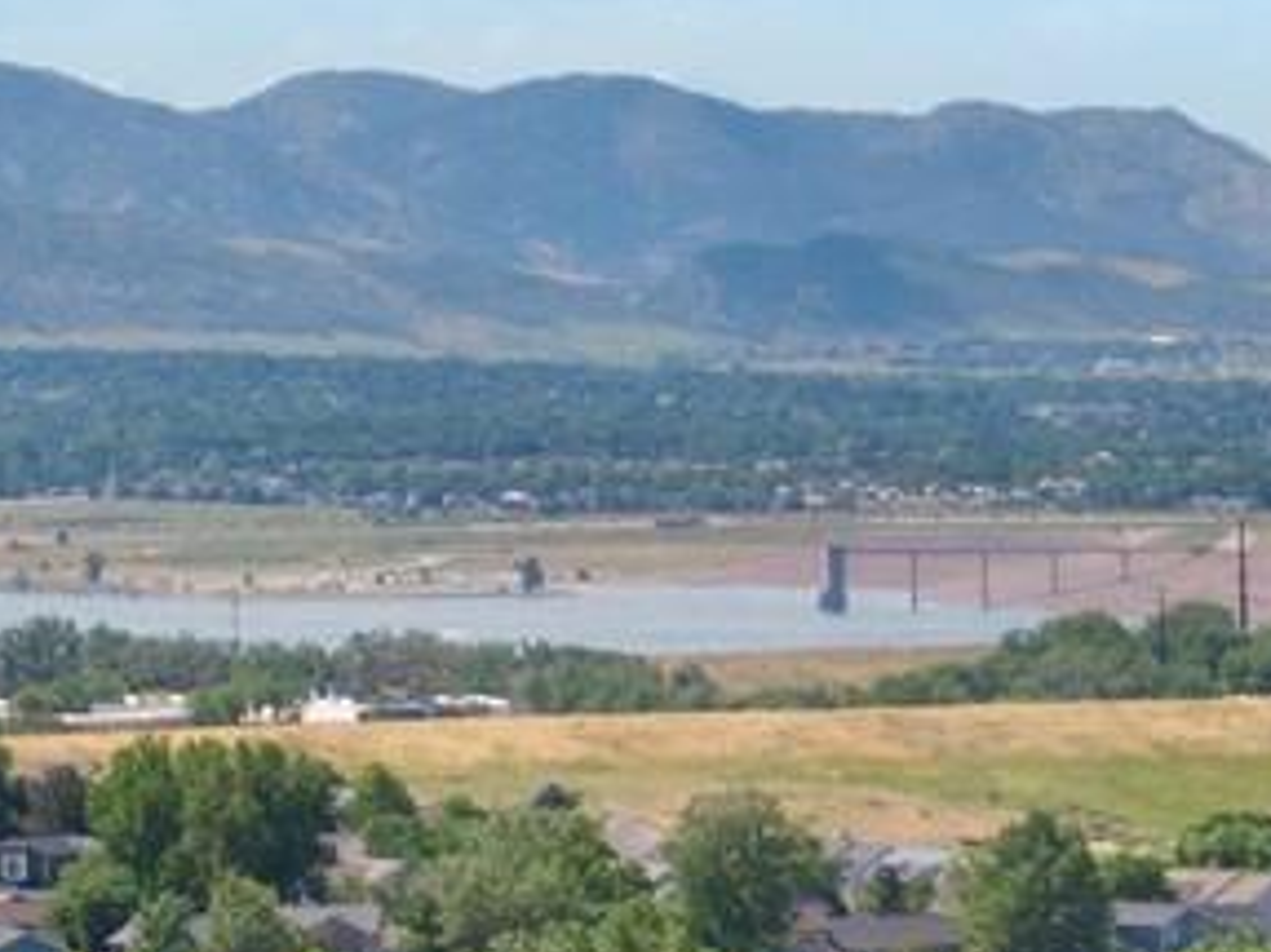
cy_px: 1973
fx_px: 9836
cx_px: 2214
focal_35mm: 268
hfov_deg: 7.2
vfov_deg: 5.4
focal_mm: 8.6
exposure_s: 1/400
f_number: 3.8
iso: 100
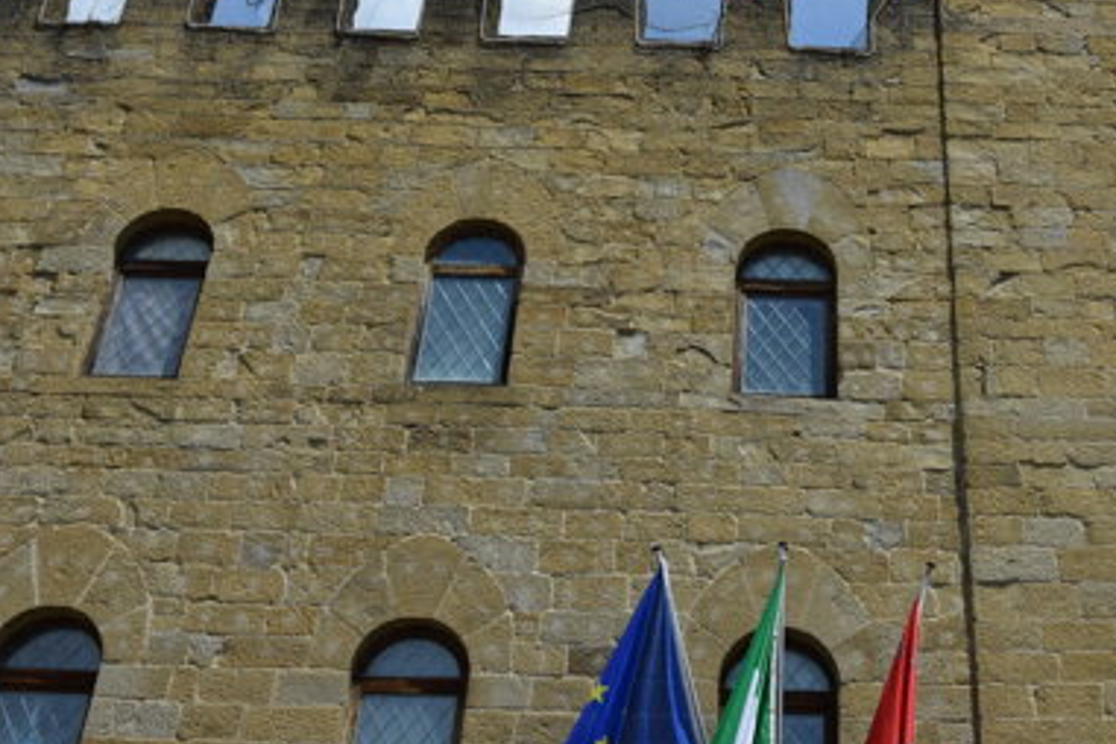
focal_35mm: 57
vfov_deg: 23.5
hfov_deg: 33.9
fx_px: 1767
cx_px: 908
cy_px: 155
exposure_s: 1/400
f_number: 10
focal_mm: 18
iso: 200
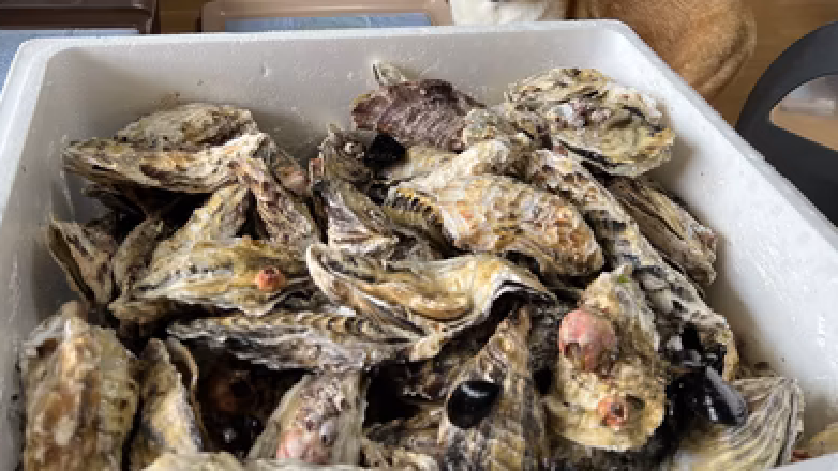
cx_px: 414
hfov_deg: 66.1
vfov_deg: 40.0
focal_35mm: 29
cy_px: 184
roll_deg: -6.2
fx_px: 644
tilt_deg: -41.9
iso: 64
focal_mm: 5.7
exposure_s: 1/120
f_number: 1.5
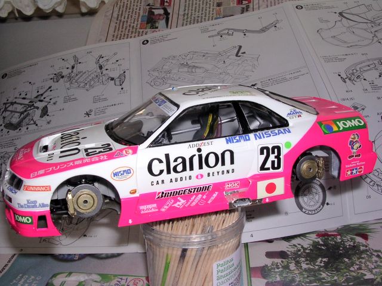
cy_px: 143
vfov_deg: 37.7
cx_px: 191
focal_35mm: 38
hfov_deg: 49.0
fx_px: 419
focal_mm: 5.8
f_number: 5.6
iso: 100
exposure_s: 1/60.1
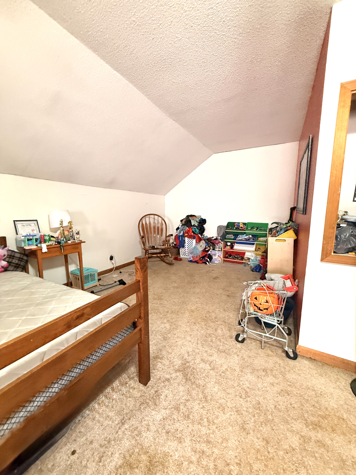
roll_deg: -2.8
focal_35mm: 14
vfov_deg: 102.1
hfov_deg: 85.7
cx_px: 178
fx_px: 192
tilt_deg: -5.2
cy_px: 238
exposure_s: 1/60
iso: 500
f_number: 2.2
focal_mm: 2.22
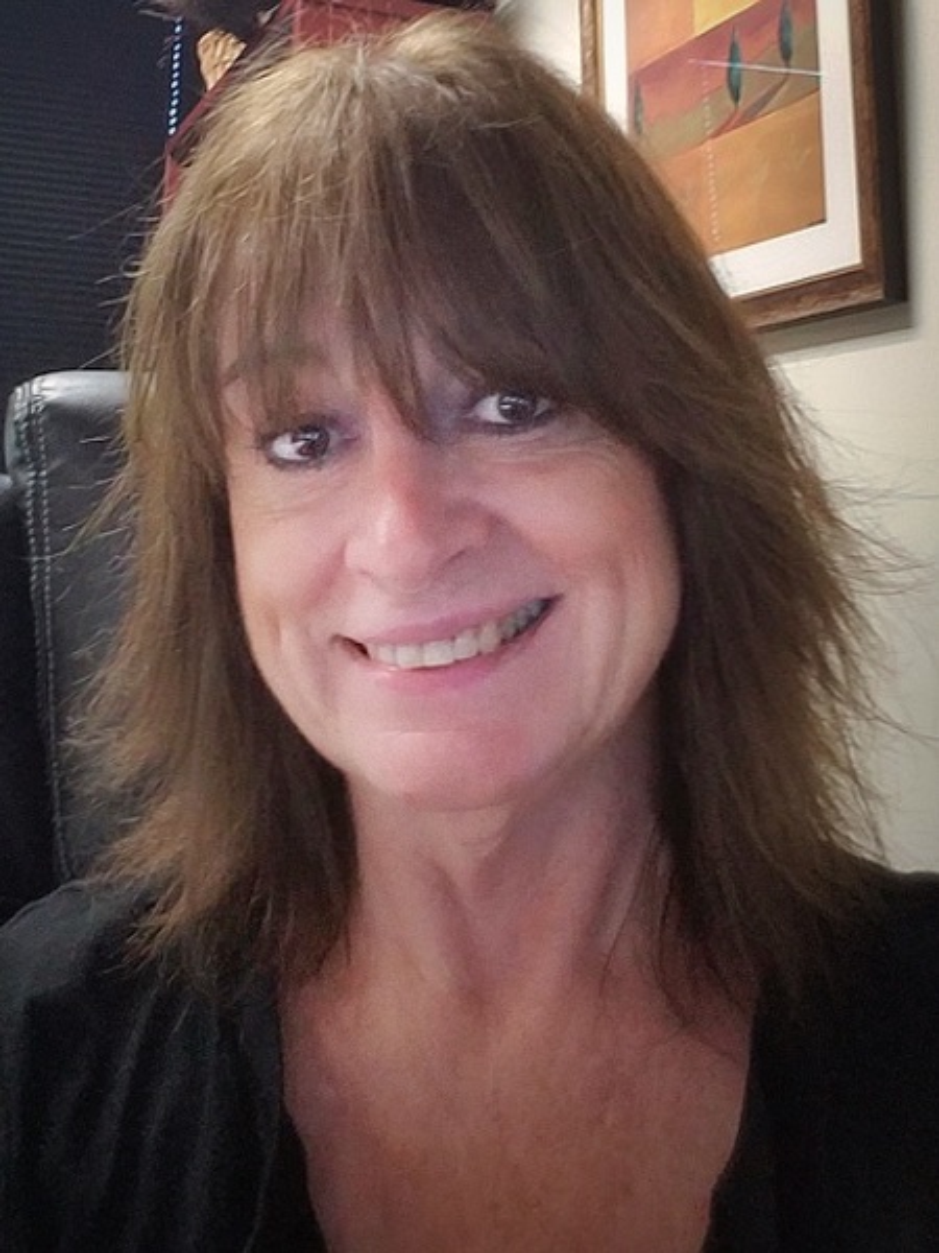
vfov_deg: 79.0
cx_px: 470
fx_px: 760
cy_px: 626
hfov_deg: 63.4
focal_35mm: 21
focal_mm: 2.1
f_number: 1.7
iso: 125
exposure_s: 1/30
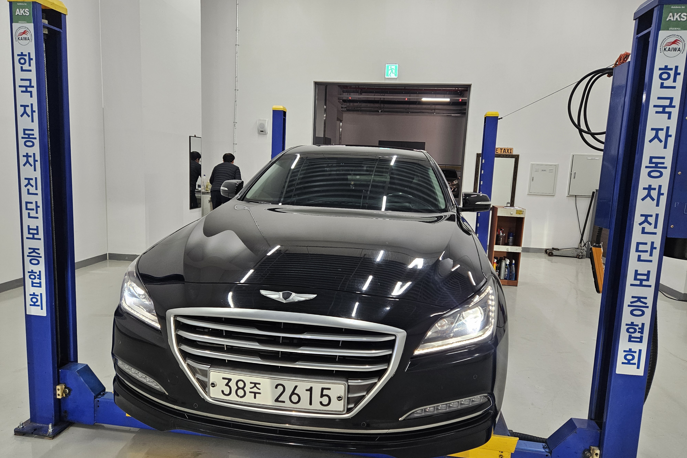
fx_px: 458
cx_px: 344
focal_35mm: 24
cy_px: 223
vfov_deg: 53.1
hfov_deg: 73.7
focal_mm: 5.4
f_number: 1.8
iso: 200
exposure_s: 1/120
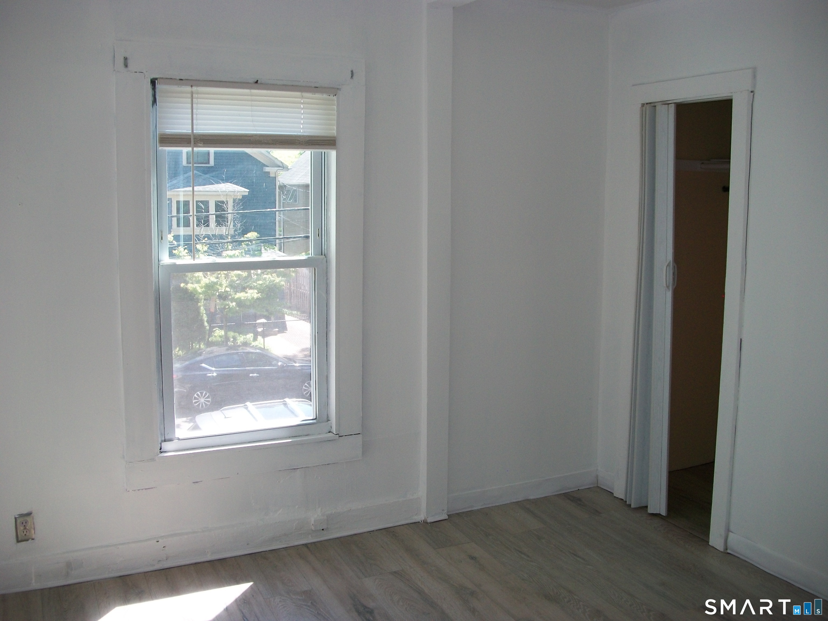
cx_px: 414
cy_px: 310
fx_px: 765
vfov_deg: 44.2
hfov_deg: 56.8
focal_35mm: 32
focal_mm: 5.7
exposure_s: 1/160
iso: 80
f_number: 2.9
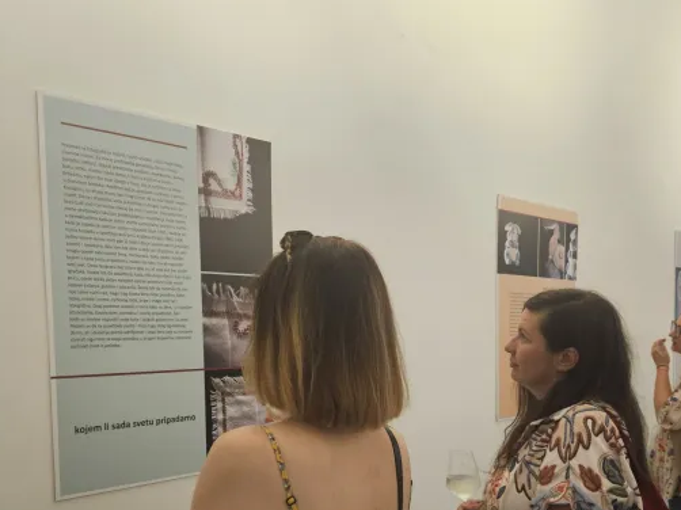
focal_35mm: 33
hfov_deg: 55.3
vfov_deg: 42.0
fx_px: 649
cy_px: 365
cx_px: 320
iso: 500
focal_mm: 5.4
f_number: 1.8
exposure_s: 1/100
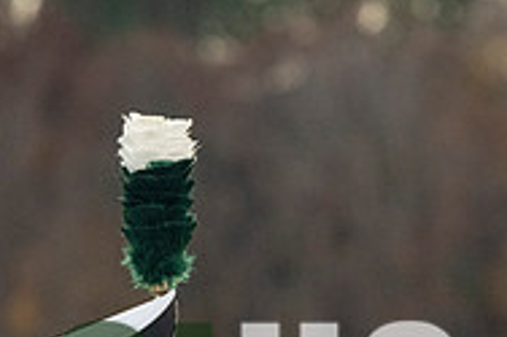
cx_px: 256
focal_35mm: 525
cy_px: 449
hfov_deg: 3.9
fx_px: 7387
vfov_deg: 2.6
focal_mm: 170
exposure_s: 1/3200
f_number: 4.5
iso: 5000
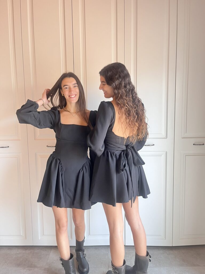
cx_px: 102
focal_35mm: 26
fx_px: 205
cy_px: 137
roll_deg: +1.0
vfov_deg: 67.3
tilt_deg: -5.3
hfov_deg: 53.1
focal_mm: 5.1
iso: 125
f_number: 1.6
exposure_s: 1/52
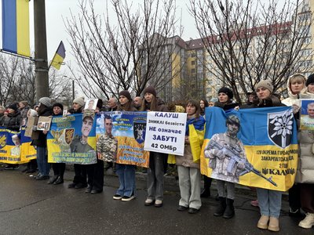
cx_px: 157
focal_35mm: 26
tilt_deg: +0.7
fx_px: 236
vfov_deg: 53.1
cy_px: 118
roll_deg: +0.3
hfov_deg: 67.3
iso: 50
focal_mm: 5.96
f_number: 1.6
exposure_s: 1/775
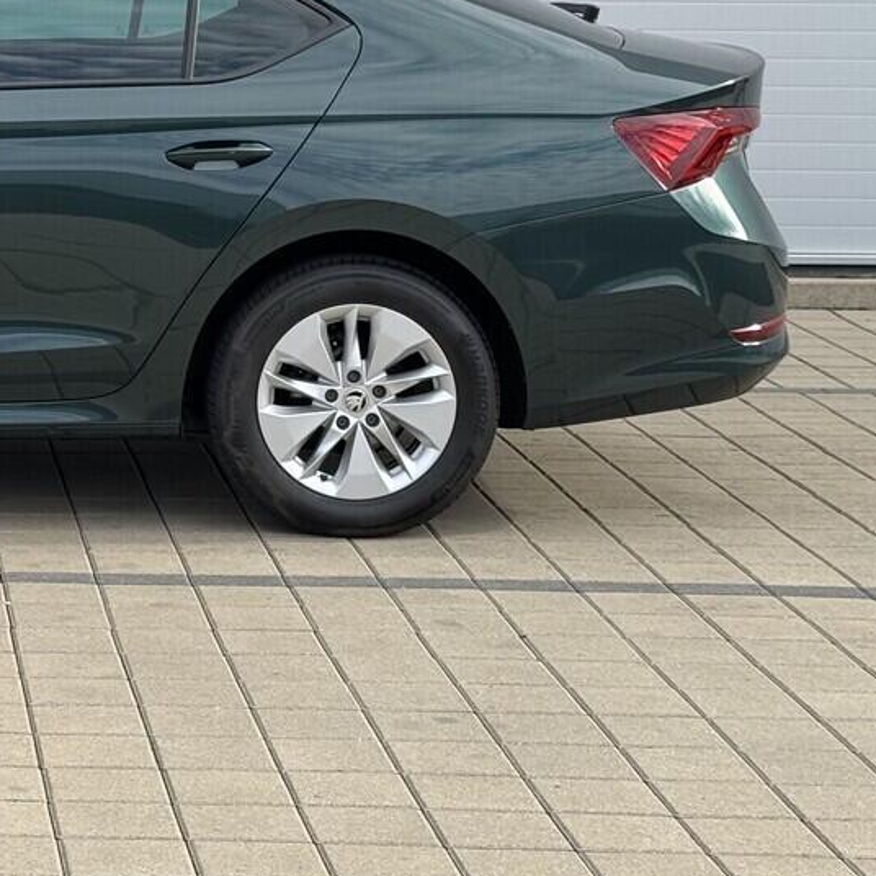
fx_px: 3264
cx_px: -172
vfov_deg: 15.2
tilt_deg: -4.0
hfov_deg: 14.8
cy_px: 160
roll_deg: +0.0
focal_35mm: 114
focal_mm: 6.76
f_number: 1.78
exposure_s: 1/1133
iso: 64
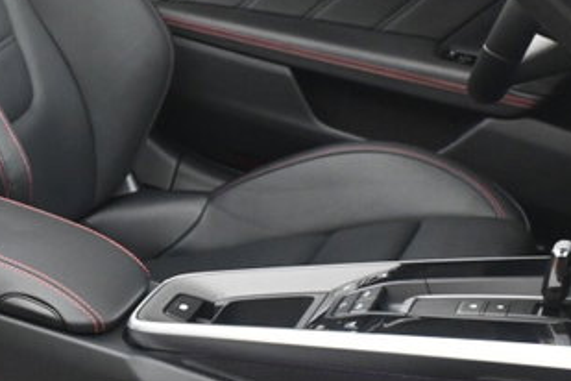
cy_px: 208
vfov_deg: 12.8
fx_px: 1694
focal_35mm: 107
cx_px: -203
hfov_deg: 17.7
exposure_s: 1/30
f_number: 4
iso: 2000
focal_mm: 21.5
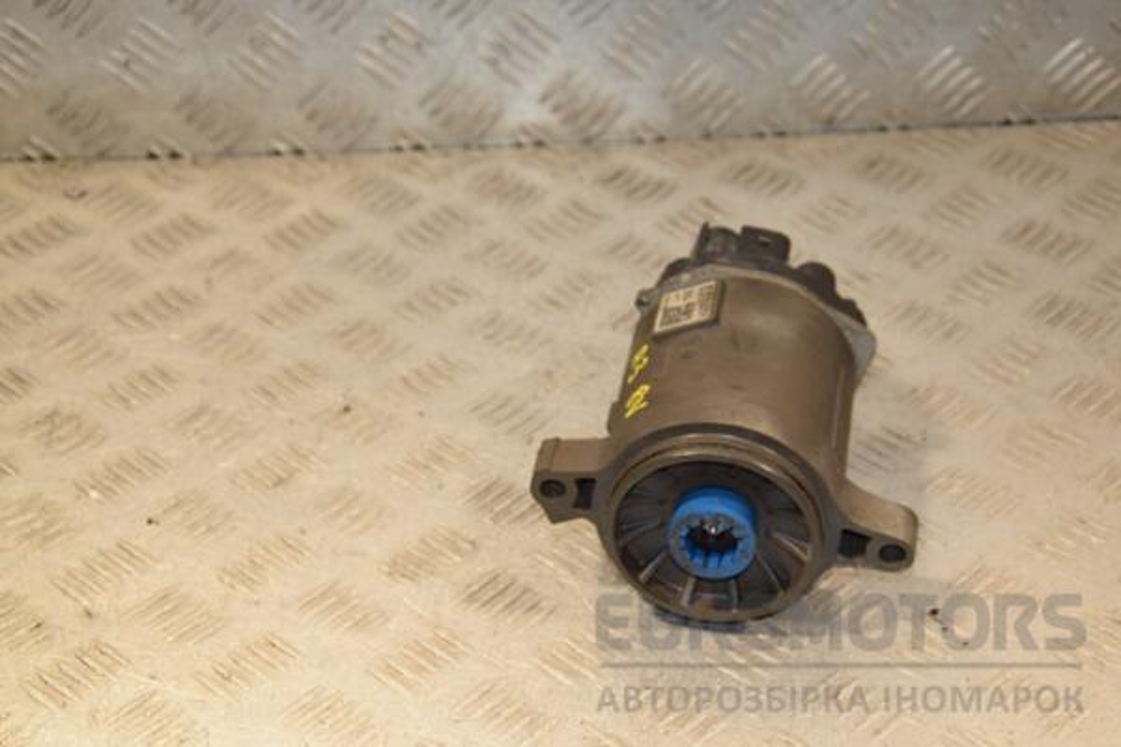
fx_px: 2335
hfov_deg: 27.0
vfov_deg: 18.2
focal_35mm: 75
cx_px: 560
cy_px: 374
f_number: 6.3
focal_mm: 50
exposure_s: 1/200
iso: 800
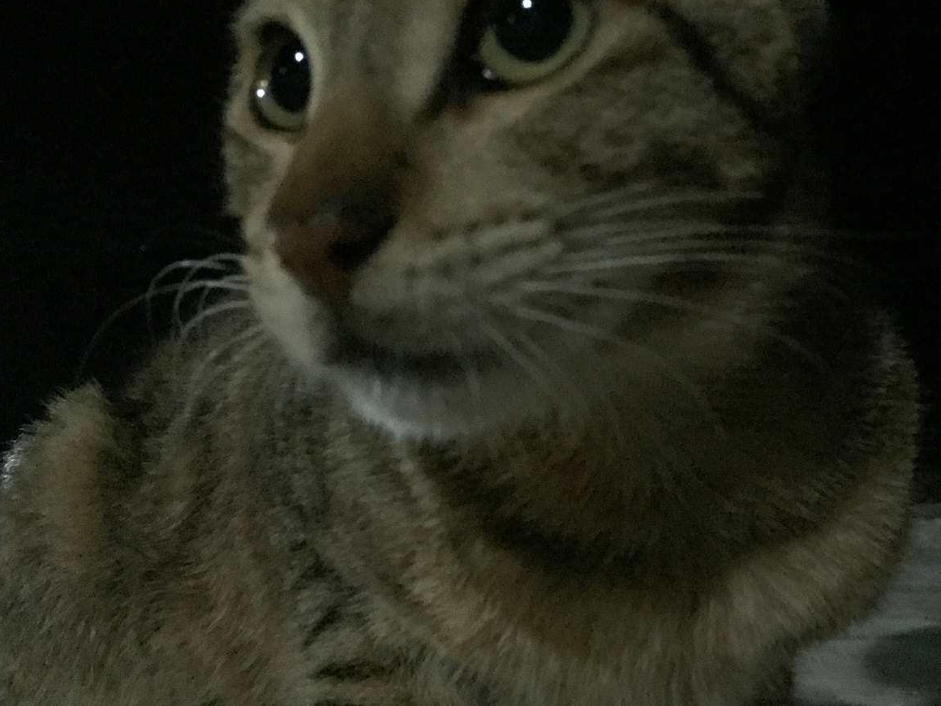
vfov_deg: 36.0
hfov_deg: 46.5
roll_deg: -0.7
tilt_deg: +7.0
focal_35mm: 40
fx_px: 1087
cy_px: 351
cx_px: 574
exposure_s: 1/17
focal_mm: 4.15
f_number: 2.2
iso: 2000
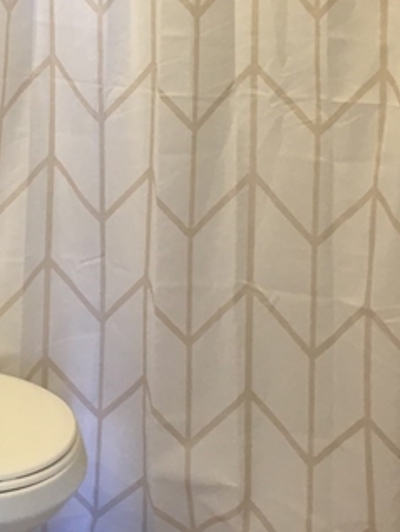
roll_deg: +2.0
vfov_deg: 27.3
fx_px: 1077
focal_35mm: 70
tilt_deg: -15.9
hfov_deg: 20.2
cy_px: 120
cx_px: -25
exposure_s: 1/30
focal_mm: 4.15
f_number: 2.2
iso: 64
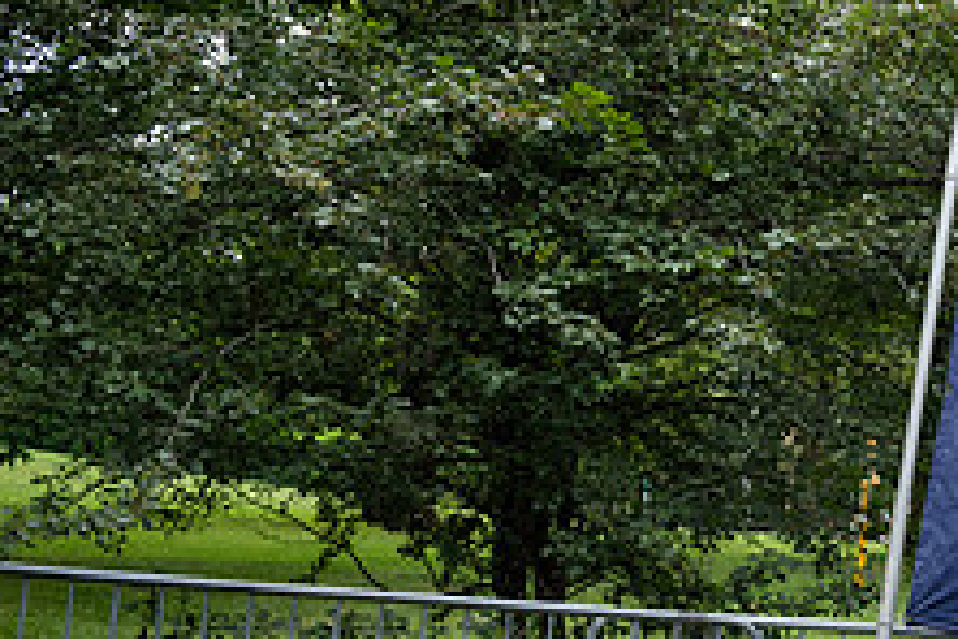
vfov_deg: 16.8
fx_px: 2155
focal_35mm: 81
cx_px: 1247
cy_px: 373
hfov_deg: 22.4
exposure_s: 1/400
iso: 1000
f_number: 4.5
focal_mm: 31
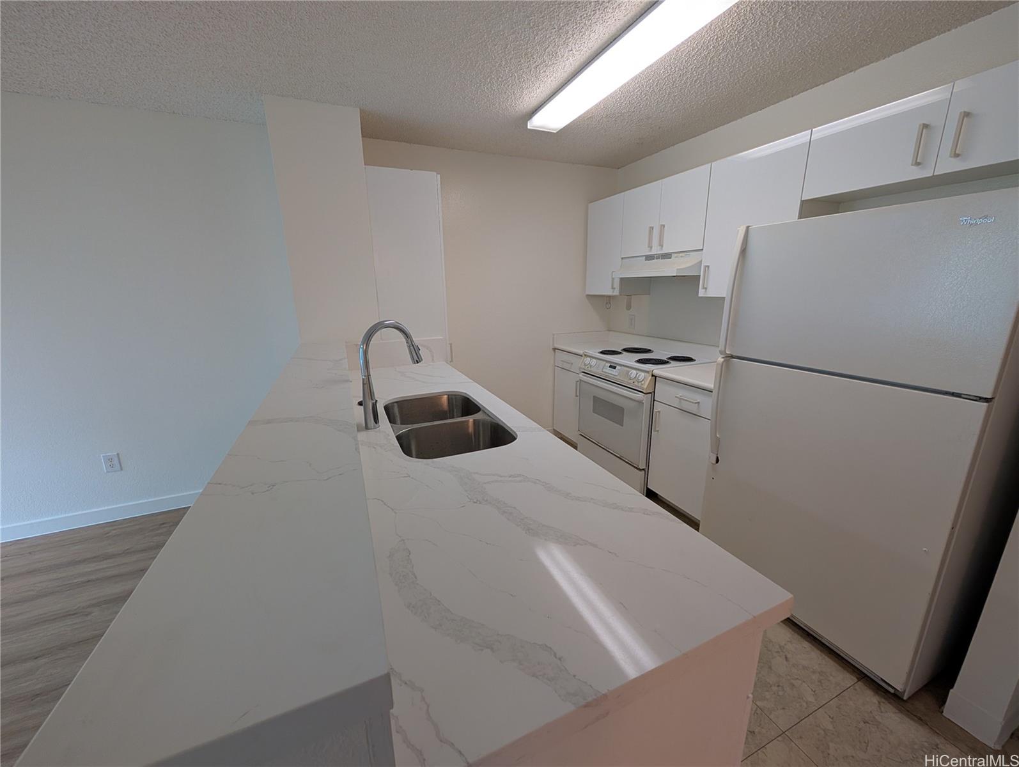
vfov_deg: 94.6
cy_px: 384
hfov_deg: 110.5
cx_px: 510
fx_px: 354
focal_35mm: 12
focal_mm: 2.02
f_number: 1.7
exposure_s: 1/60
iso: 71
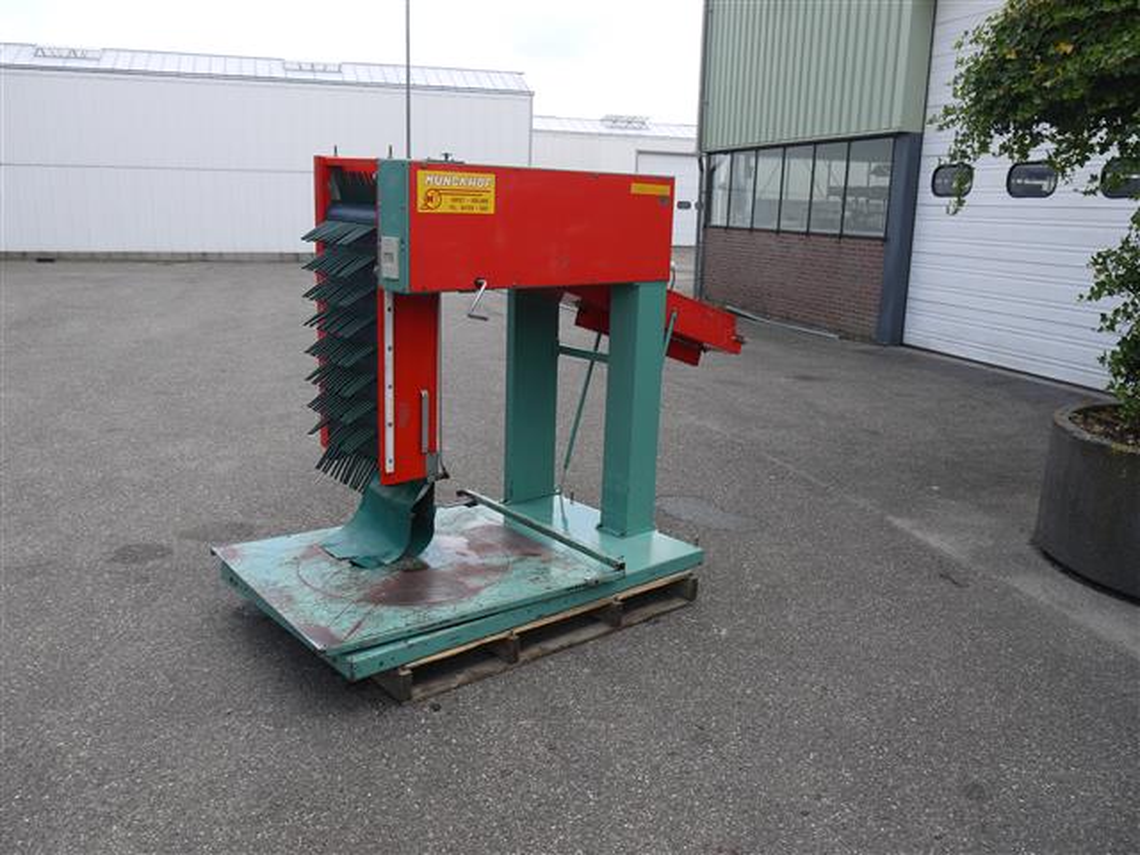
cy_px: 428
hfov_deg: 63.4
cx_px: 570
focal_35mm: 28
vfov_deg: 49.7
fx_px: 922
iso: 100
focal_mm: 14
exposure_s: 1/250
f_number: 5.6
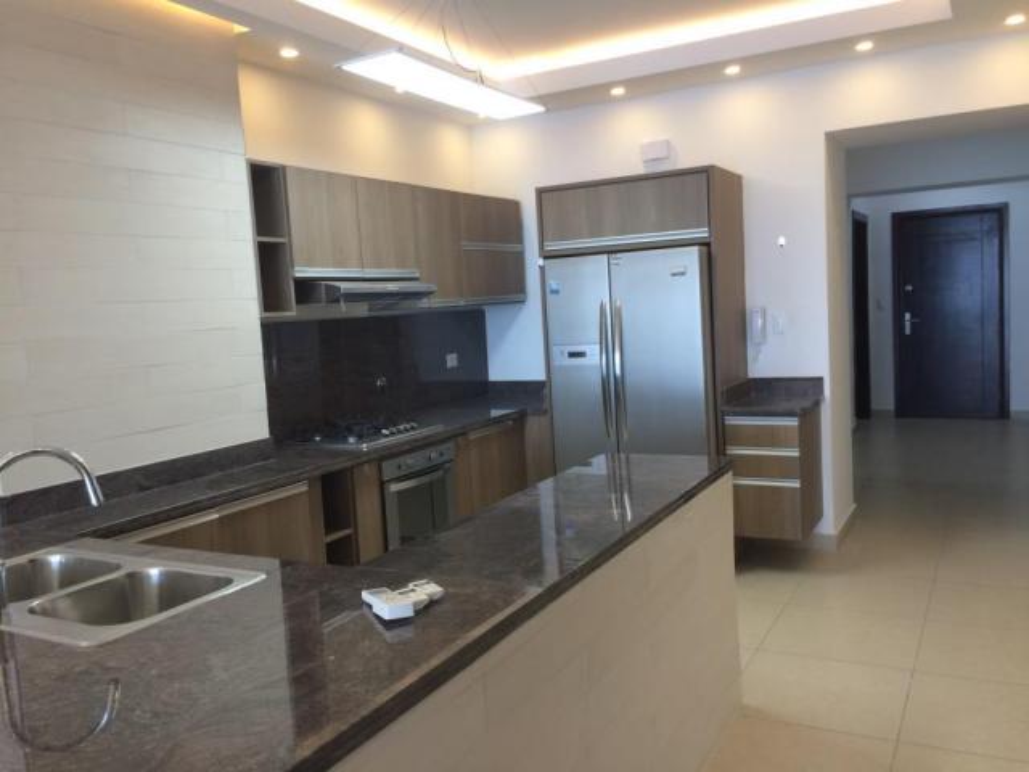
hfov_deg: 61.7
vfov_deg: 48.2
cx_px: 514
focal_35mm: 29
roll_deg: +0.9
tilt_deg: -5.5
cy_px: 386
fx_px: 862
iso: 50
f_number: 2.2
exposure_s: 1/30
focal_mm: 4.15
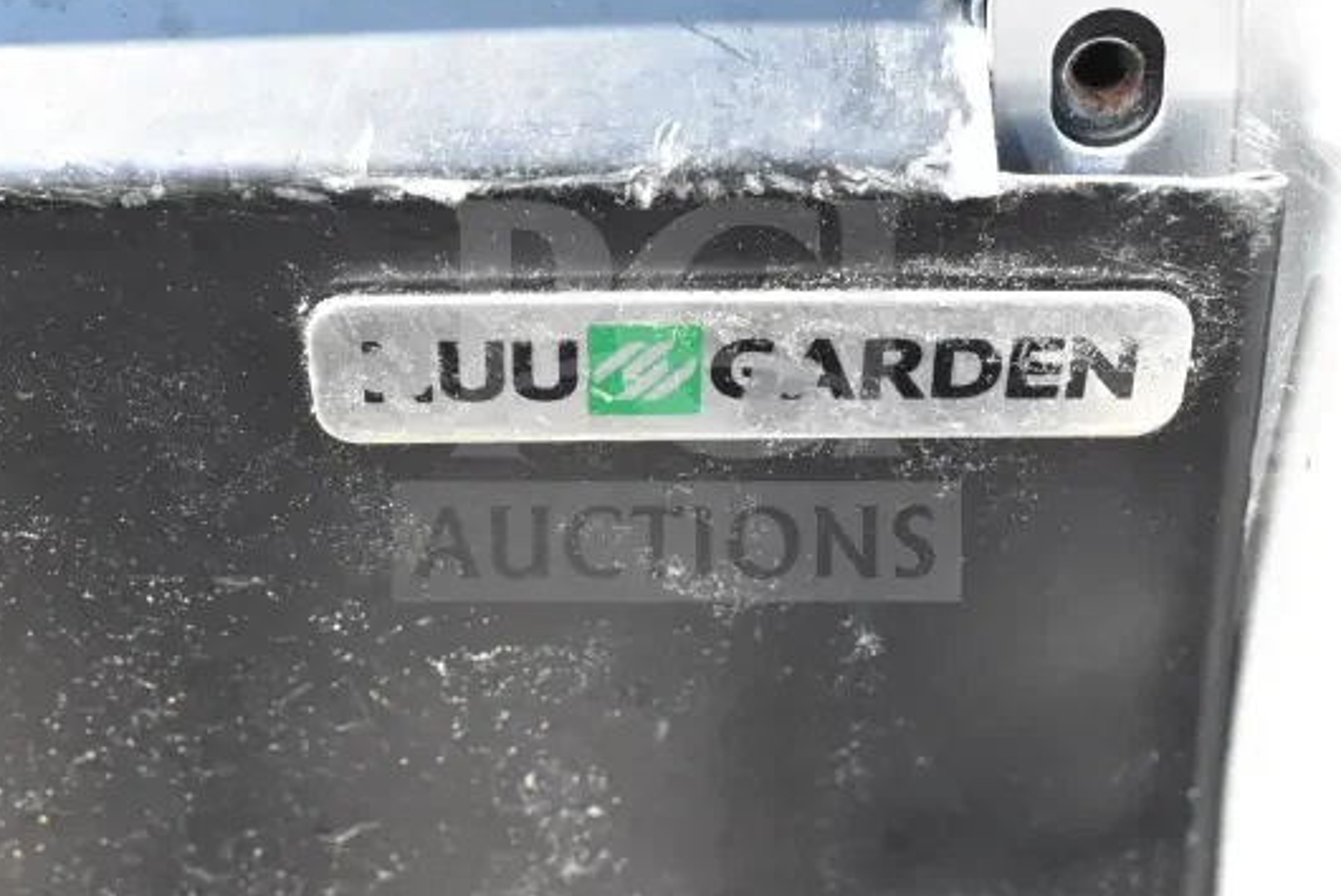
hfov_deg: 29.2
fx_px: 2572
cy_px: 401
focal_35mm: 69
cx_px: 676
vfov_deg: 19.8
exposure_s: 1/800
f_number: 14
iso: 6400
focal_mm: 40
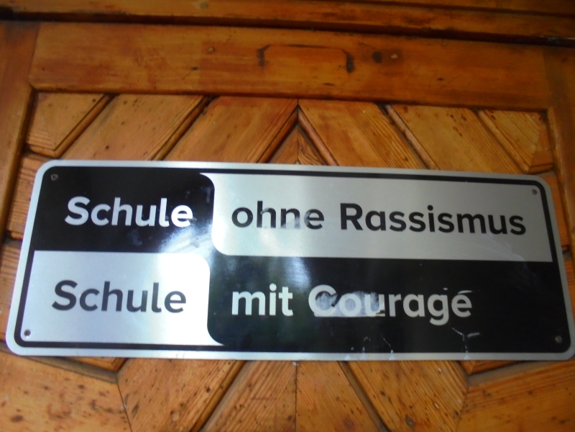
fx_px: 432
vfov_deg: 53.1
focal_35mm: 26
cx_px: 288
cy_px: 216
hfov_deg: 67.3
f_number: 3.5
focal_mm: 4.6
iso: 320
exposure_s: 1/30
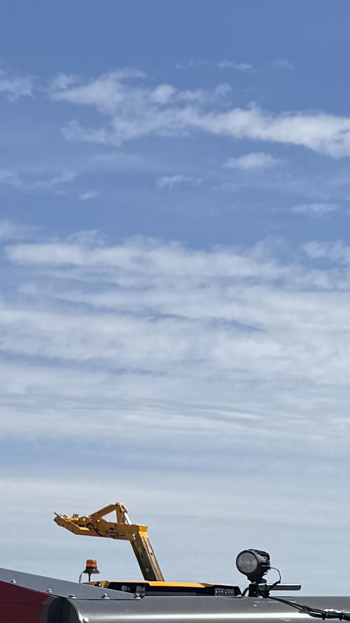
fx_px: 1963
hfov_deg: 8.2
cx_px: 1134
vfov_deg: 17.6
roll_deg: +0.6
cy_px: 633
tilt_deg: +2.3
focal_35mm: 119
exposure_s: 1/6711
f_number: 1.78
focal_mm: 6.76
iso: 80
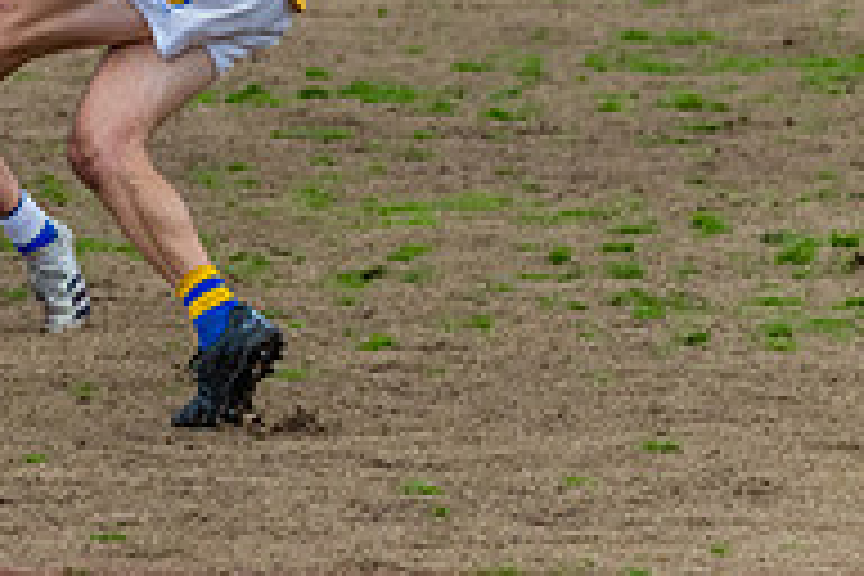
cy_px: -76
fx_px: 14687
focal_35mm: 612
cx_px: -238
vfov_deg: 2.2
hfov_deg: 3.4
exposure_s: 1/1600
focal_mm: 190
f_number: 5
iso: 1400
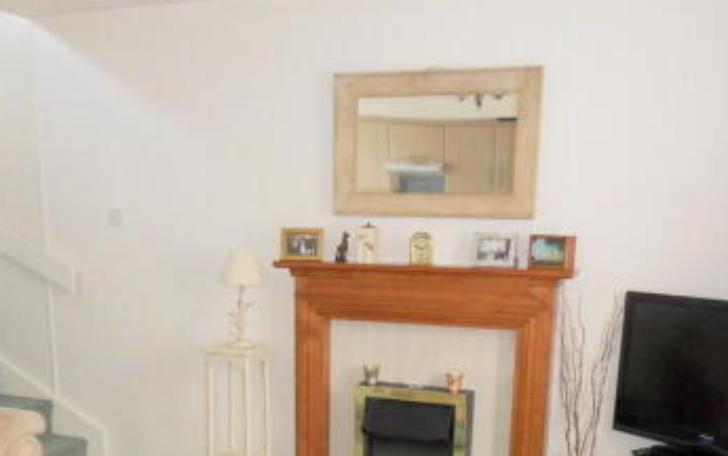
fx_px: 854
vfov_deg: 28.4
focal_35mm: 43
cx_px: 332
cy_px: 434
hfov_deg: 46.1
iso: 200
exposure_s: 1/30
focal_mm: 4.2
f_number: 3.3
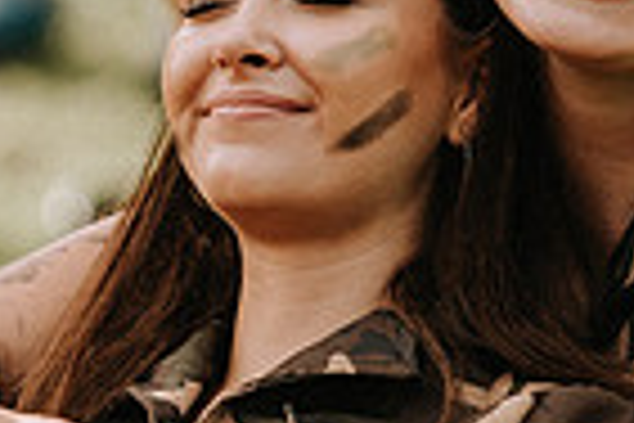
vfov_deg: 1.5
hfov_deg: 2.2
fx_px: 16553
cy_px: 148
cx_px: 329
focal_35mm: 940
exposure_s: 1/640
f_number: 2
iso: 100
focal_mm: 200
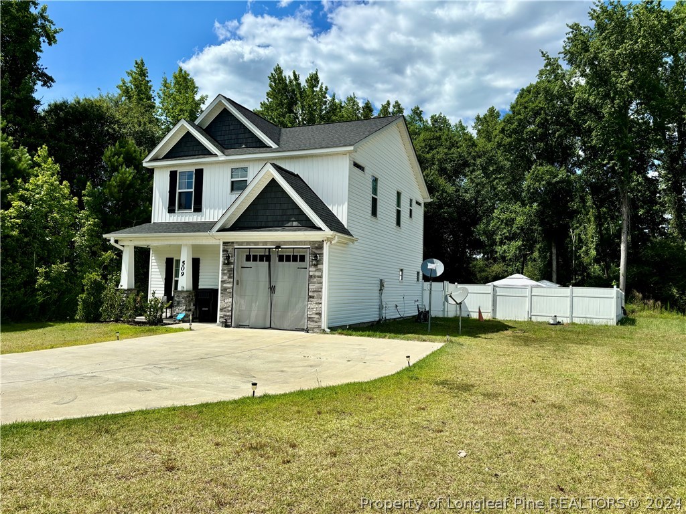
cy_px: 257
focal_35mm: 26
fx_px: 515
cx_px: 343
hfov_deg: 67.3
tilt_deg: +3.0
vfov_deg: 53.1
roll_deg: -0.3
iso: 50
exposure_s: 1/4425
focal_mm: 5.96
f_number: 1.6
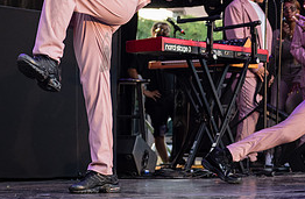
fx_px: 1204
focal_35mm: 143
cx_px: 345
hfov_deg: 14.1
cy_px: 88
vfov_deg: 9.5
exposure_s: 1/640
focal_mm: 56
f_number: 3.2
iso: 1000
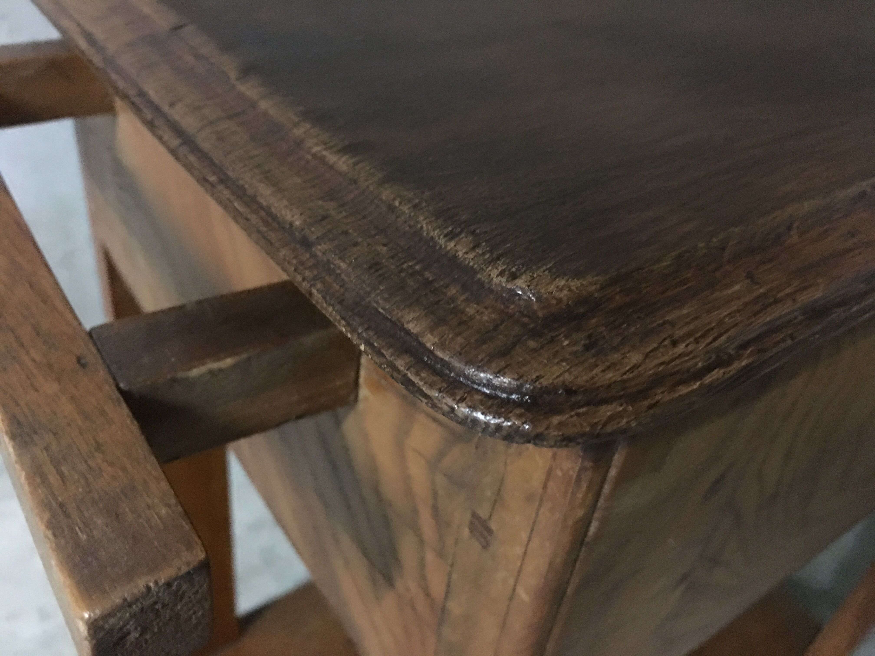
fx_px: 733
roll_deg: -7.1
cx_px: 438
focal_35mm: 29
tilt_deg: -36.2
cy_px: 328
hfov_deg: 61.7
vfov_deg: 48.2
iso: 160
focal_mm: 4.15
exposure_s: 1/4
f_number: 2.2
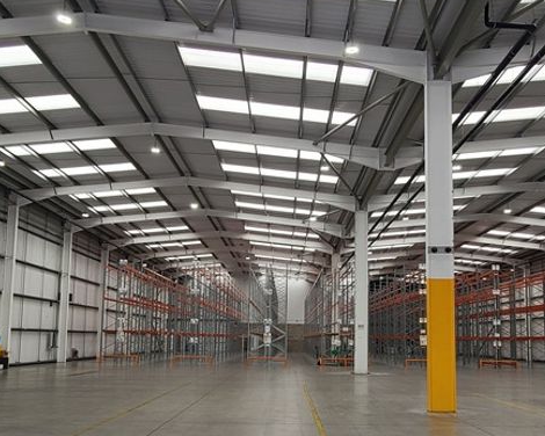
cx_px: 288
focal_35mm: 30
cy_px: 288
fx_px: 484
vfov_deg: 47.8
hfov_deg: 58.7
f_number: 2.2
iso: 64
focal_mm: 2.2
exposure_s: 1/154
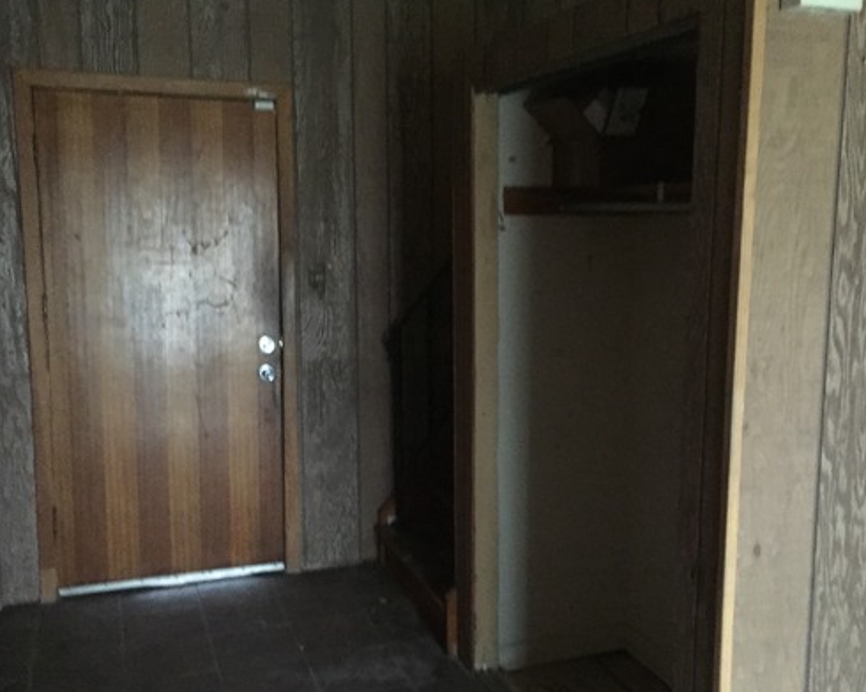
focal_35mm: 37
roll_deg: -0.4
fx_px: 948
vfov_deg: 40.1
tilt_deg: -5.2
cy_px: 371
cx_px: 440
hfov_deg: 49.1
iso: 1000
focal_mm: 4.15
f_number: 2.2
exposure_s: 1/15
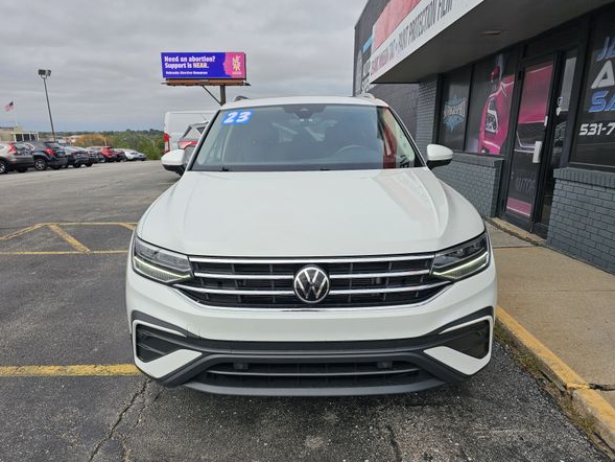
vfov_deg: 54.8
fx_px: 444
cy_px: 248
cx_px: 302
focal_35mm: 25
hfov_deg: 69.4
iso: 10
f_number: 1.7
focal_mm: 6.3
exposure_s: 1/444
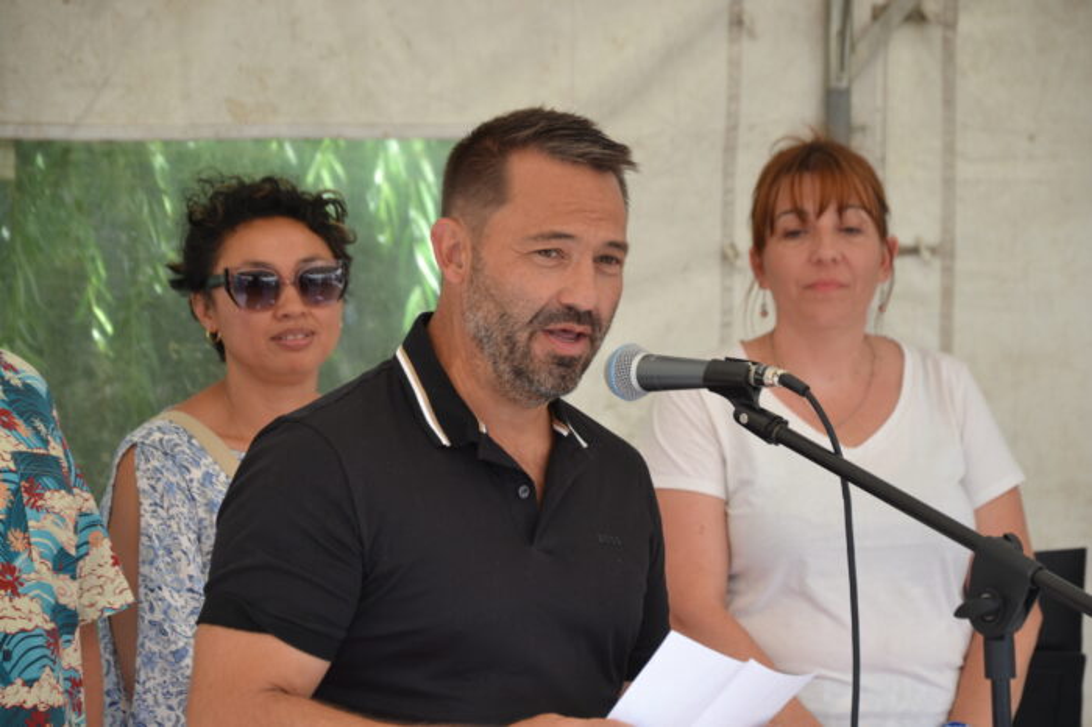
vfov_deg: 8.7
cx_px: 546
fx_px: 4775
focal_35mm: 158
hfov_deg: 13.0
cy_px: 364
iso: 450
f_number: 5.6
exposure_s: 1/125
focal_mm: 105
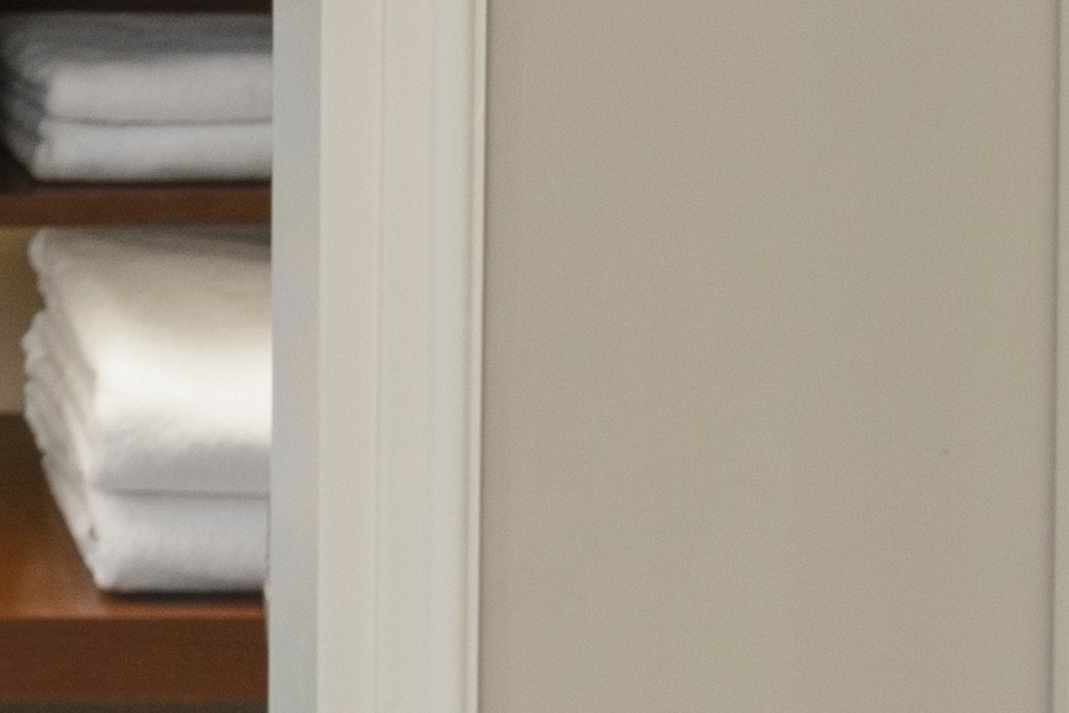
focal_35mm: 232
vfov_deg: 5.6
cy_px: -1200
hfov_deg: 8.4
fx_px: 6890
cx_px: -1164
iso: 400
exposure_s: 1/20
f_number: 8
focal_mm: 30
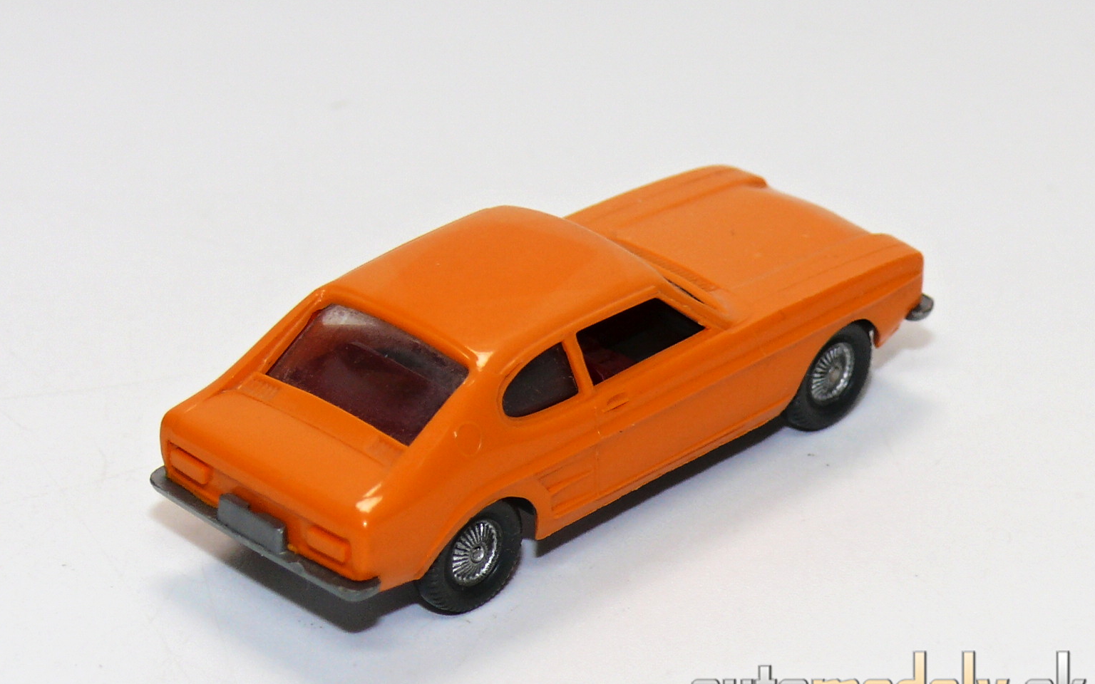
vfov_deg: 8.2
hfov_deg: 13.2
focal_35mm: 159
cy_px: 333
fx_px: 4745
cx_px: 526
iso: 100
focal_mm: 17
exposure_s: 1/30
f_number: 4
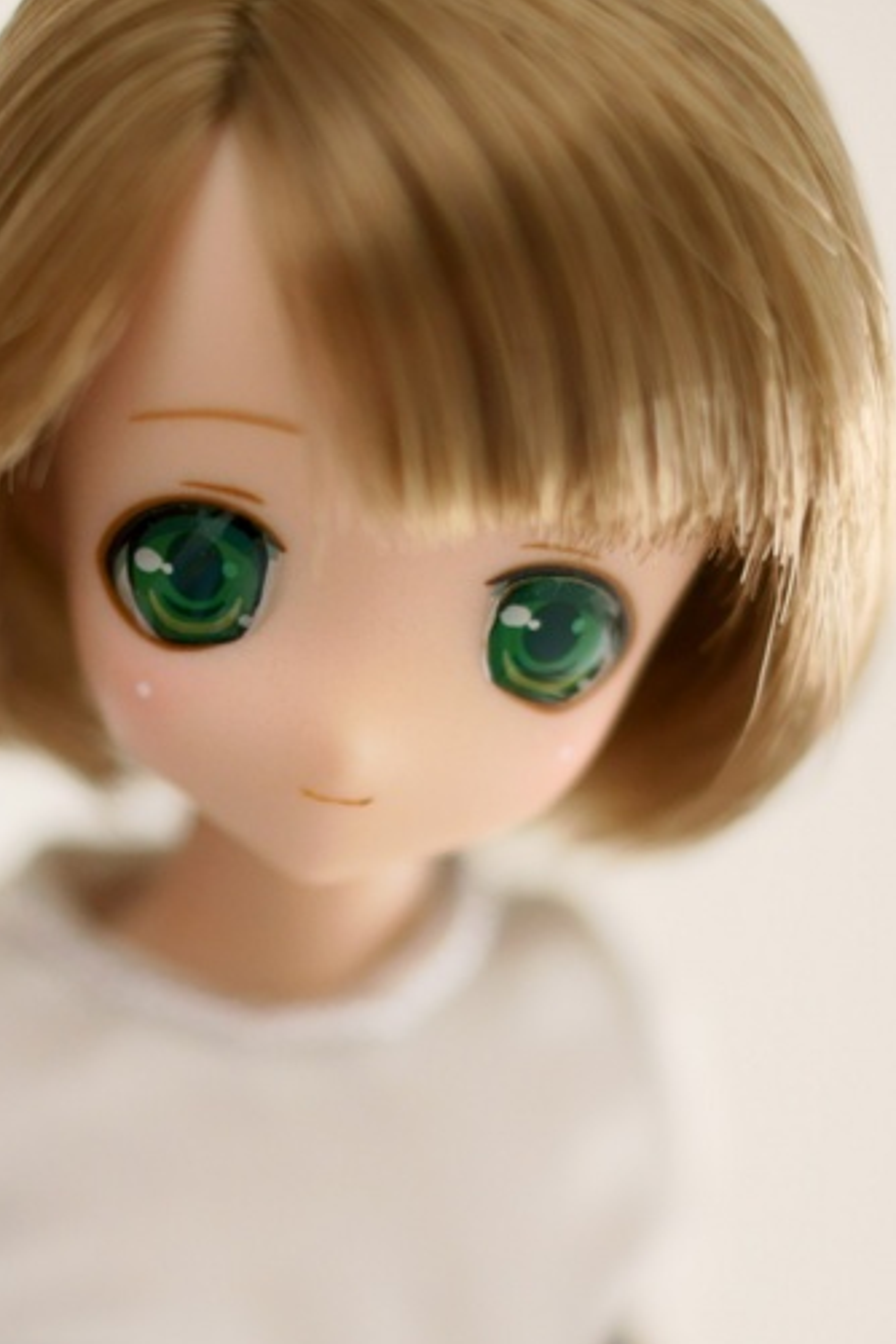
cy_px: 982
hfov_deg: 16.2
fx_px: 3128
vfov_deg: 24.0
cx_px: 259
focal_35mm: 84
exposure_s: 1/160
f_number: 2.5
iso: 200
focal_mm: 35
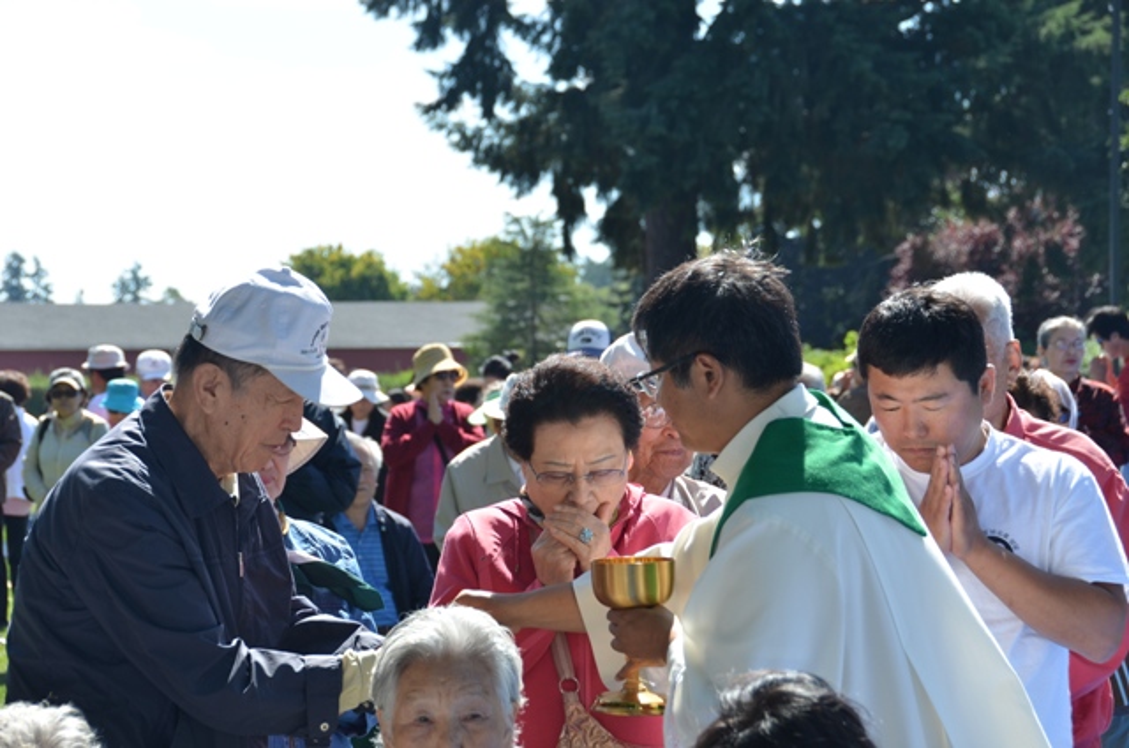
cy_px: 374
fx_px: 3052
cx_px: 564
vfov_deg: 14.0
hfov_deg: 21.0
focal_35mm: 98
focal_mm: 65
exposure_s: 1/250
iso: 140
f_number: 8
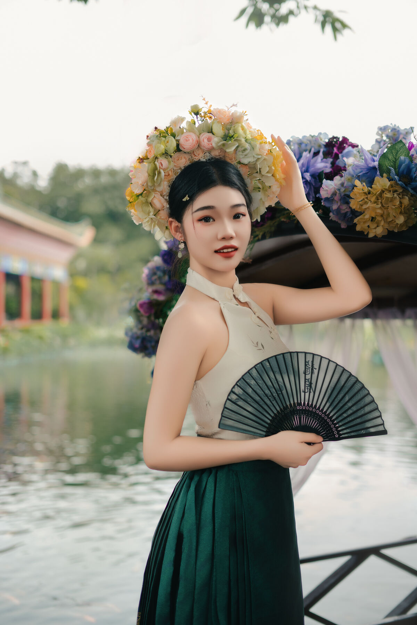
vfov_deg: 39.6
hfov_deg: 27.0
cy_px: 312
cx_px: 208
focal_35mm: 50
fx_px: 868
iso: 200
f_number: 2
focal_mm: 50
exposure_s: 1/125
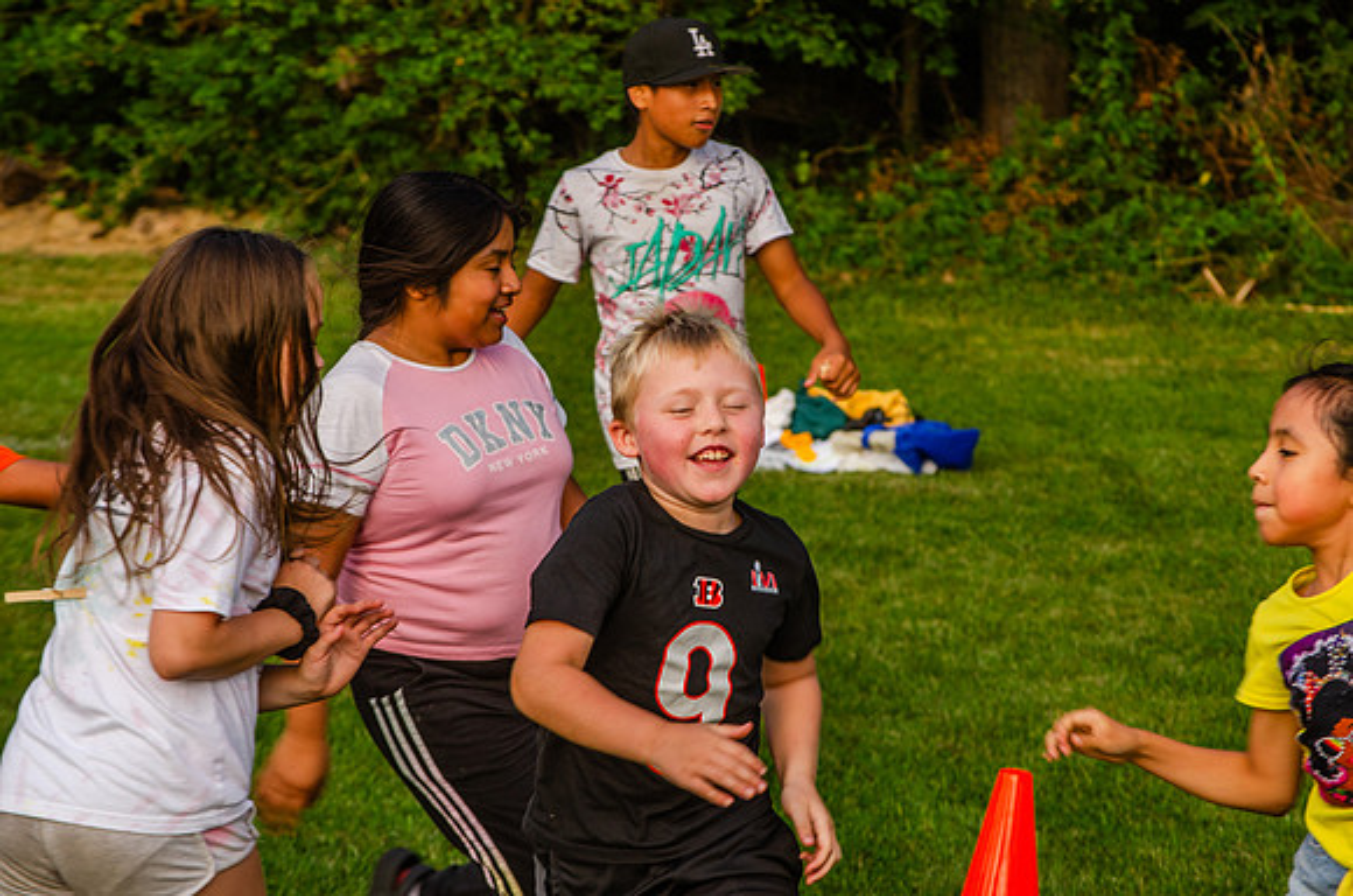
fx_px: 5906
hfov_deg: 13.1
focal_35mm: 158
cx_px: 676
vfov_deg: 8.7
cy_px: 448
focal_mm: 105
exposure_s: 1/250
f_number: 8
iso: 180
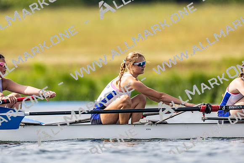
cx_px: 122
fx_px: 6104
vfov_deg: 1.5
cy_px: 82
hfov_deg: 2.3
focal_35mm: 900
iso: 200
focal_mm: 600
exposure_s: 1/2500
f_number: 4
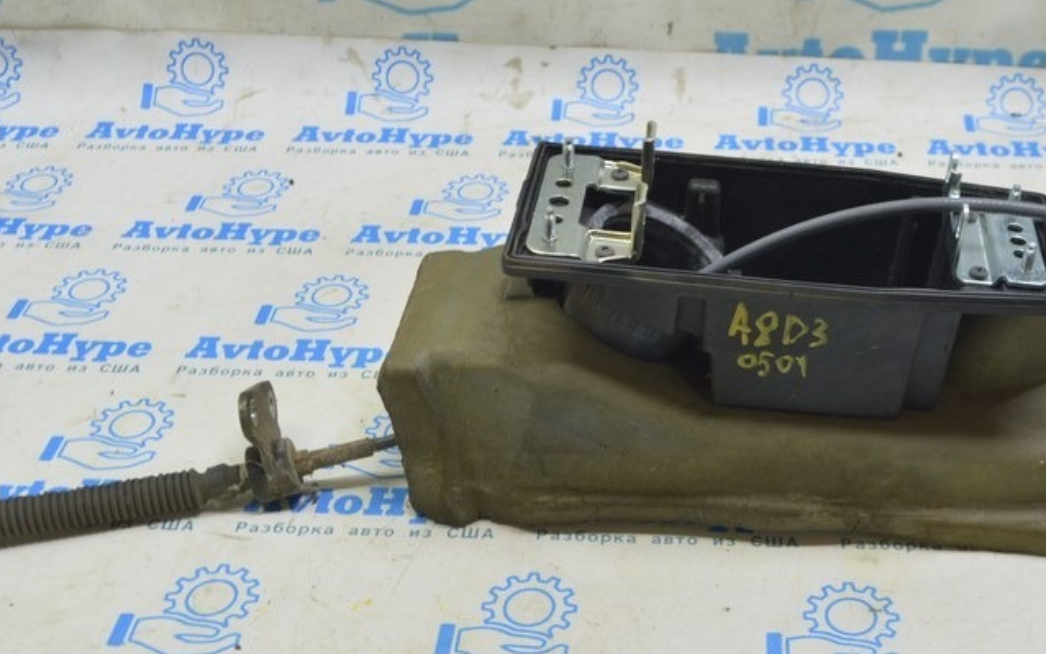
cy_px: 399
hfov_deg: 40.7
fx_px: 1397
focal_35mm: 49
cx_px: 661
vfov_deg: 26.3
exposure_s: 1/20
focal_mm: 20
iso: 400
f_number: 5.6
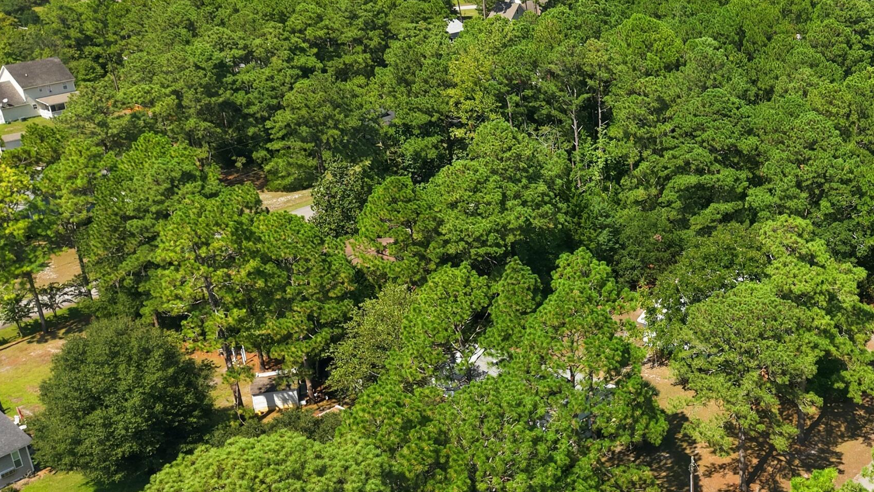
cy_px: 264
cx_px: 749
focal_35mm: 46
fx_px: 1066
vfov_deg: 26.0
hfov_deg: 41.8
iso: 110
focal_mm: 8.7
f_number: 1.8
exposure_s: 1/400
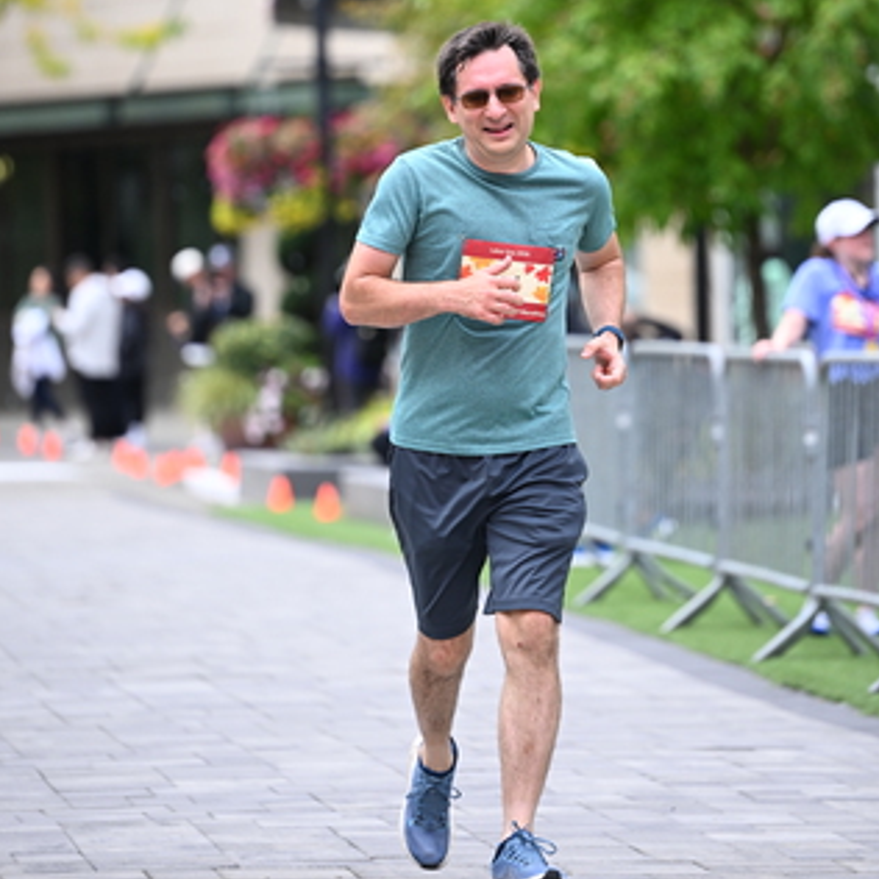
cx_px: 483
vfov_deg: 7.2
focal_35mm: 244
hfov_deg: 7.2
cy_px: 242
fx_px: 7010
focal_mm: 165
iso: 640
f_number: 2.8
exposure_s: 1/2000
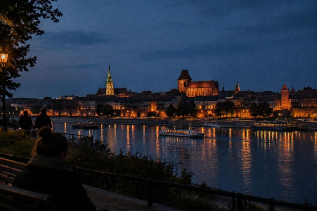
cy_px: 106
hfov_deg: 54.5
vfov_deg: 37.8
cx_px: 158
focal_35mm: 35
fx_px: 308
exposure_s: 1/25
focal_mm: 35
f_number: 9
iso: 6400
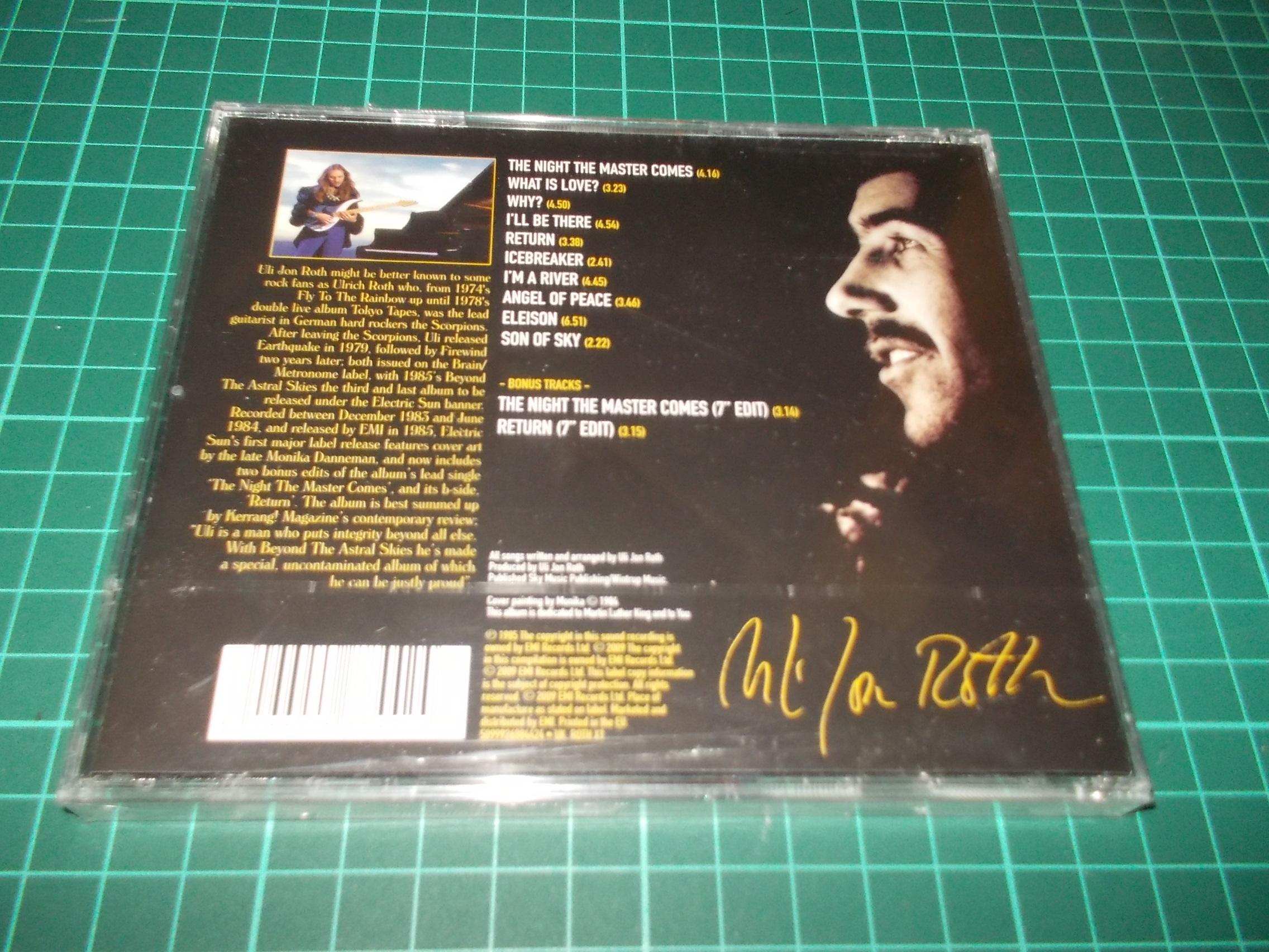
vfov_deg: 48.2
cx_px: 634
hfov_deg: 61.7
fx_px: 1063
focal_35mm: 29
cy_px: 476
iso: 200
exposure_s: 1/30
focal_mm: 4.1
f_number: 3.3
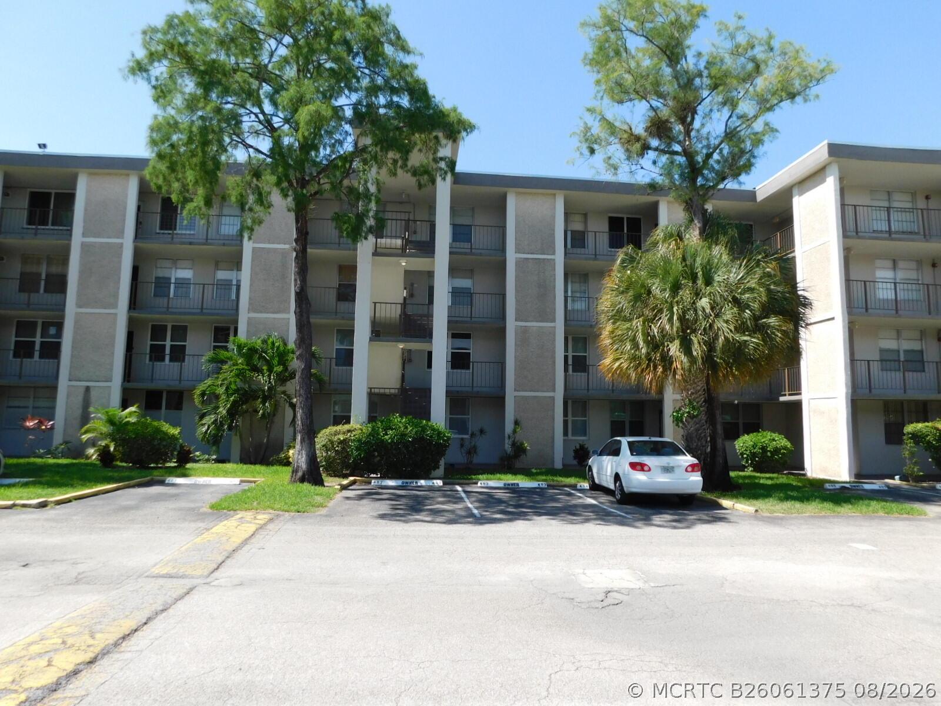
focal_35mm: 23
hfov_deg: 73.9
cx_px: 470
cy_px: 353
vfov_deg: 58.9
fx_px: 625
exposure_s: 1/800
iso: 125
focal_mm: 4
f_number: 3
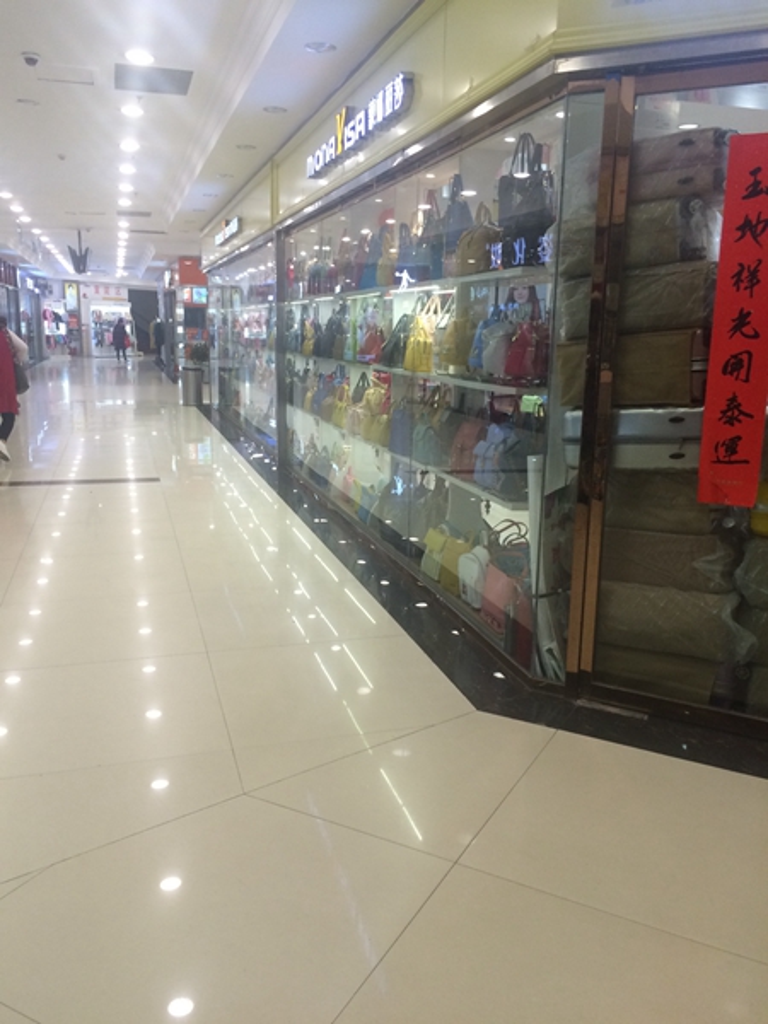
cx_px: 384
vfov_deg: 61.7
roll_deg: -1.5
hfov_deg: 48.2
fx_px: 858
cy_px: 512
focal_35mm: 29
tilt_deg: -14.0
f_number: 2.2
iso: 50
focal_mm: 4.15
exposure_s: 1/33
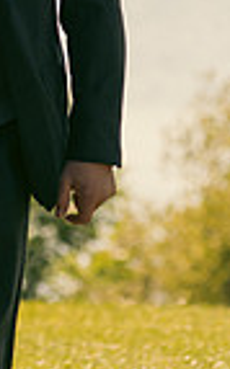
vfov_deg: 3.8
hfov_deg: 2.3
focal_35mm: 558
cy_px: -22
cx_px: -181
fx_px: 5613
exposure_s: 1/500
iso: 100
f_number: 3.5
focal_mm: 135
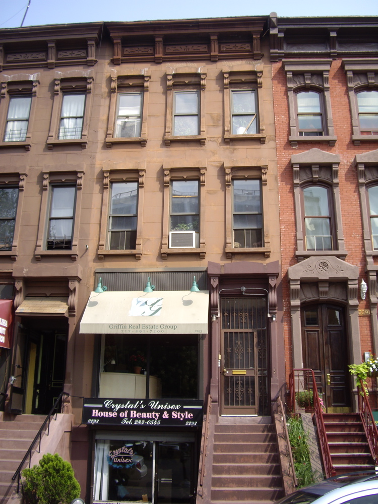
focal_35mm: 38
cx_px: 189
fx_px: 553
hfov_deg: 37.7
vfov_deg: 49.0
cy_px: 252
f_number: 2.8
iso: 64
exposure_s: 1/400
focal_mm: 7.9
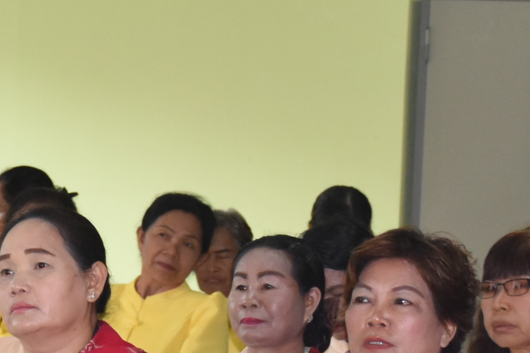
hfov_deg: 7.8
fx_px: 3827
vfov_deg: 5.3
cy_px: 280
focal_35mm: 260
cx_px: -125
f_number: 5
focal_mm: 42
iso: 800
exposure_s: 1/100
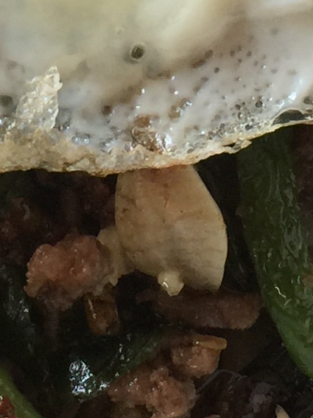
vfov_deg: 11.5
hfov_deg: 8.9
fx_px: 2014
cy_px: -134
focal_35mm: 167
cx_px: 136
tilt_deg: -72.1
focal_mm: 4.15
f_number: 2.2
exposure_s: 1/40
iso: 32
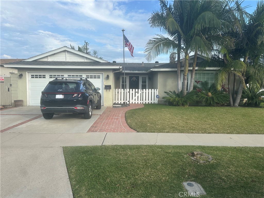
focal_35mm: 24
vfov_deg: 56.8
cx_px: 132
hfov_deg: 71.6
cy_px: 99
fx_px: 183
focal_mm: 6.86
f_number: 1.78
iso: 80
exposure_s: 1/2525
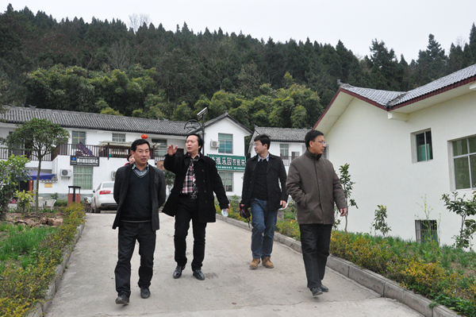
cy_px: 158
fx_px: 476
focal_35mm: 36
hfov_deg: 53.2
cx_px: 238
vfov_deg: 36.8
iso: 3200
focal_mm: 24
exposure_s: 1/640
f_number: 11
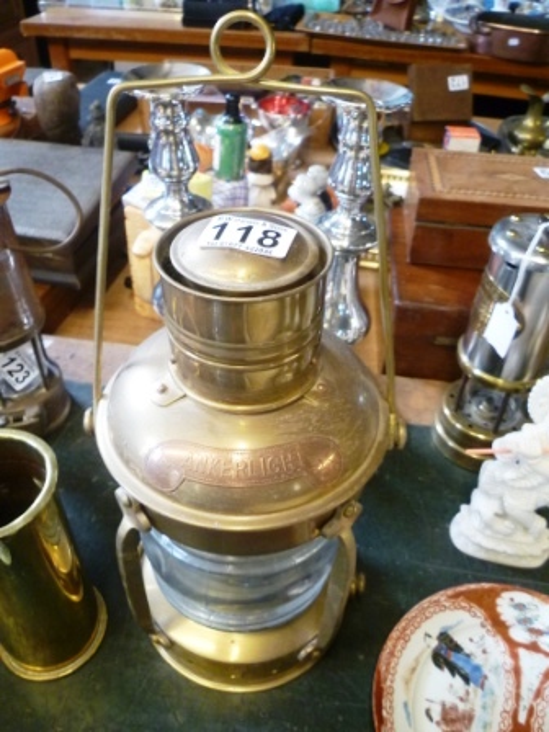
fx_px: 592
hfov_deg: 49.7
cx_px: 274
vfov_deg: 63.4
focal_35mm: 28
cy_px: 366
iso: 250
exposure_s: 1/30
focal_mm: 5
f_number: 2.8
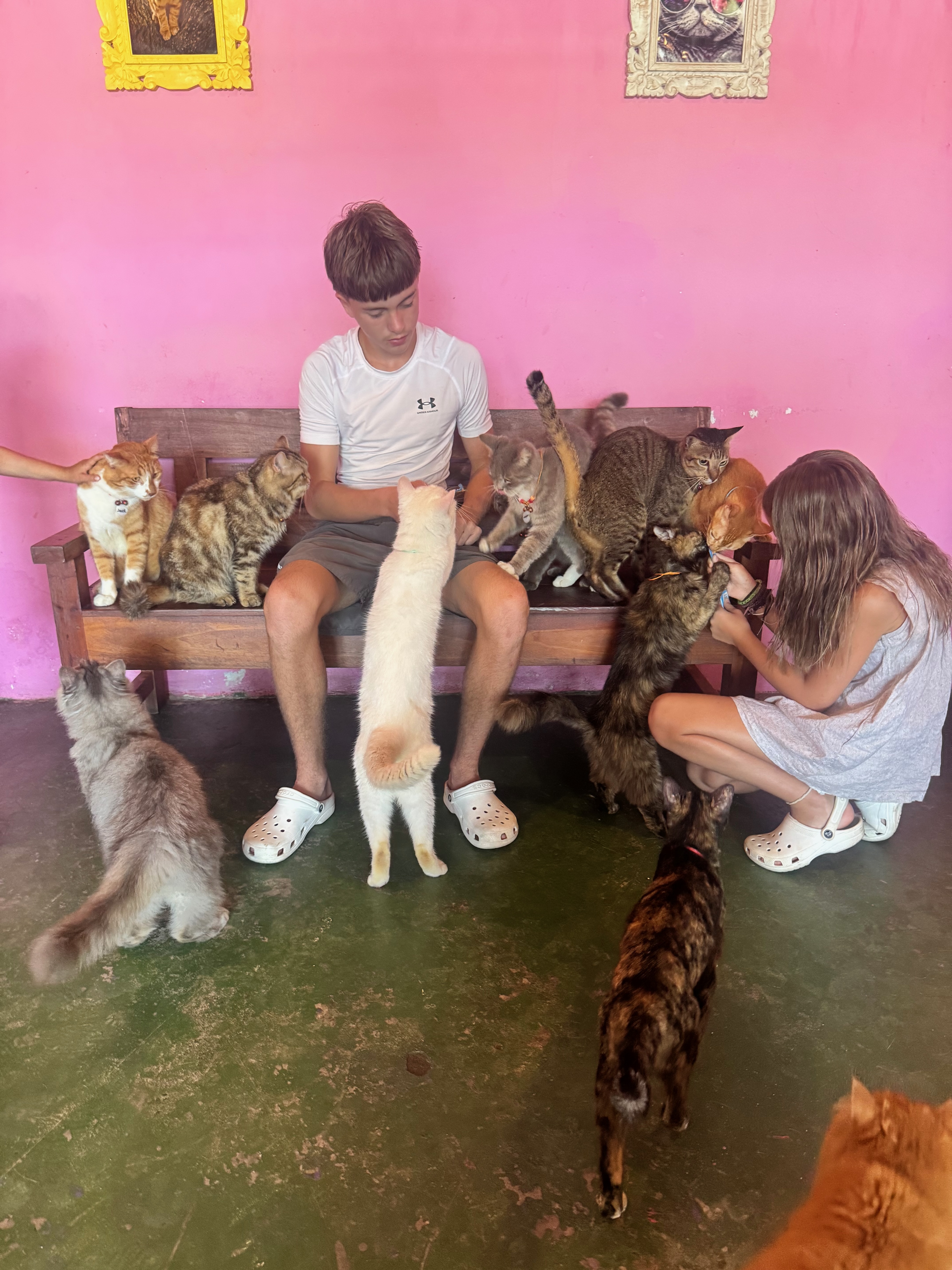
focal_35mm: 24
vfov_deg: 71.6
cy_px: 635
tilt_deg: -19.0
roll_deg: -1.8
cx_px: 476
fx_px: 880
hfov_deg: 56.8
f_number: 1.78
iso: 400
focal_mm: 6.76
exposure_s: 1/60
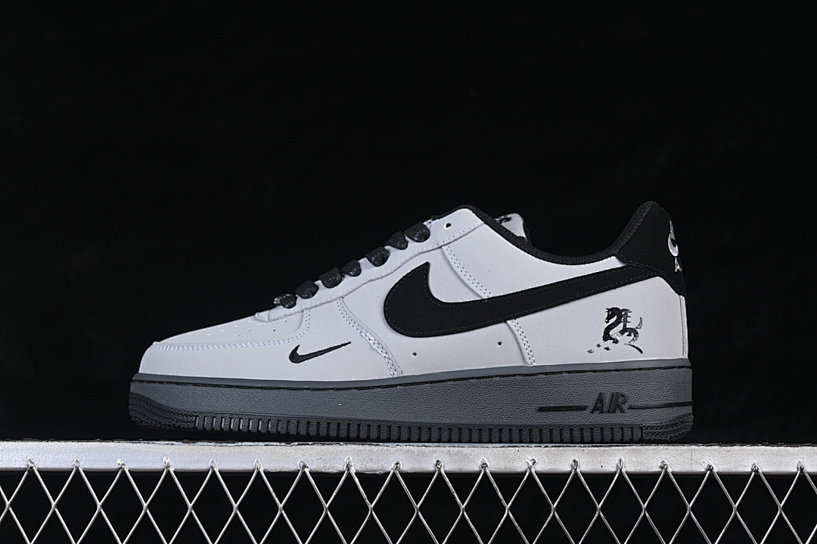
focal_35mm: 75
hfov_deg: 27.0
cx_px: 408
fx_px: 1702
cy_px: 272
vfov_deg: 18.2
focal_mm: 50
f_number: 7.1
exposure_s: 1/60
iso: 160
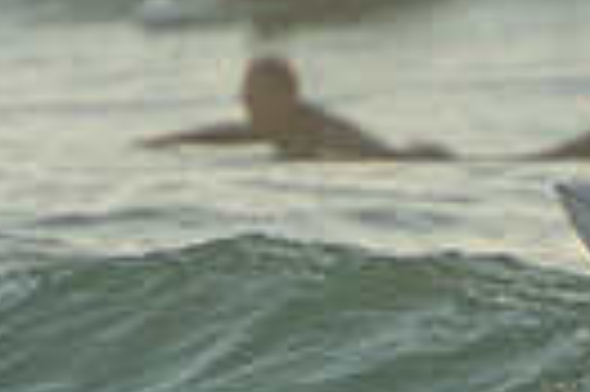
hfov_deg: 0.8
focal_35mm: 2659
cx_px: 405
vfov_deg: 0.5
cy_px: 606
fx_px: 43524
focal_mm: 400
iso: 250
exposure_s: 1/800
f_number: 5.6
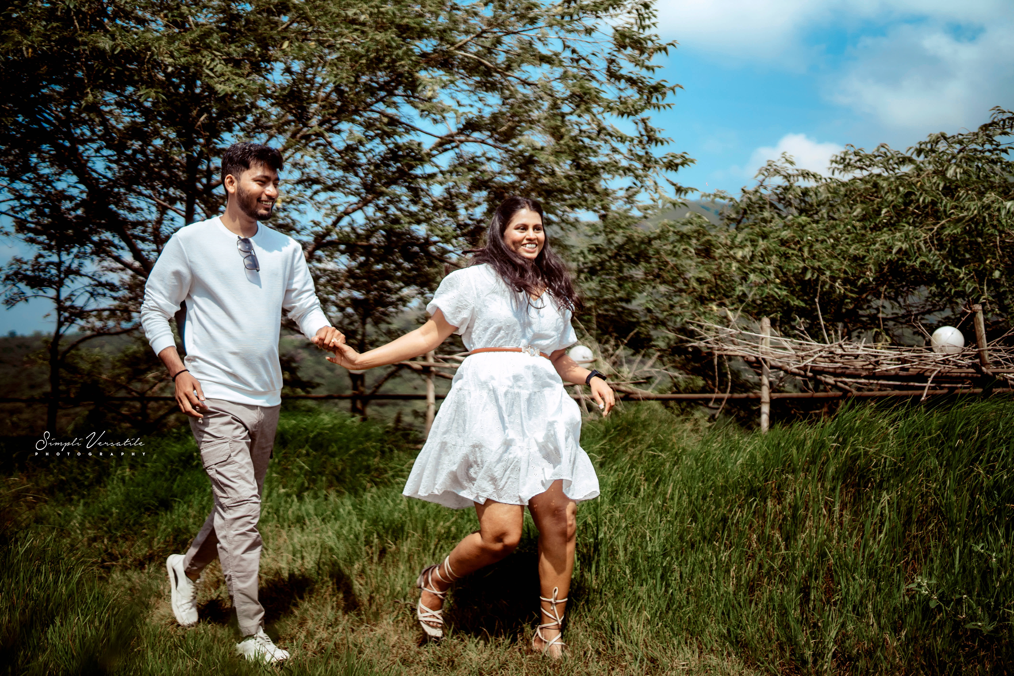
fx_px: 986
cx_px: 507
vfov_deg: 37.9
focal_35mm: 35
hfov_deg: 54.4
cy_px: 338
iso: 100
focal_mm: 35
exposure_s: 1/8000
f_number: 1.4
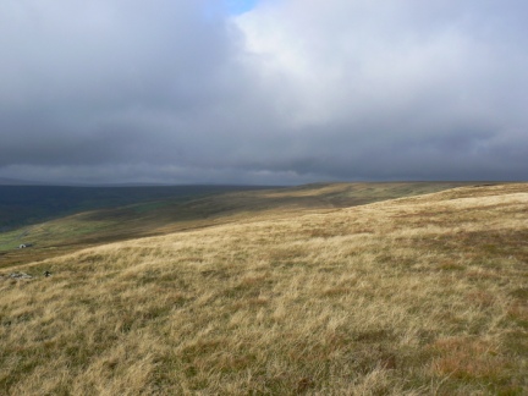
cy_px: 198
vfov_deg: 39.7
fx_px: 549
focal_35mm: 36
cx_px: 264
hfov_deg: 51.4
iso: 80
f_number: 6.3
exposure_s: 1/500
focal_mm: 6
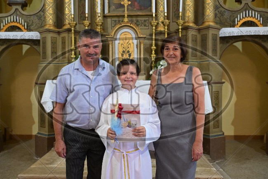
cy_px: 90
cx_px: 134
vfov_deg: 35.9
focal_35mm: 37
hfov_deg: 51.9
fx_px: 275
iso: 5000
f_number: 5
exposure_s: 1/125
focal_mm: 37
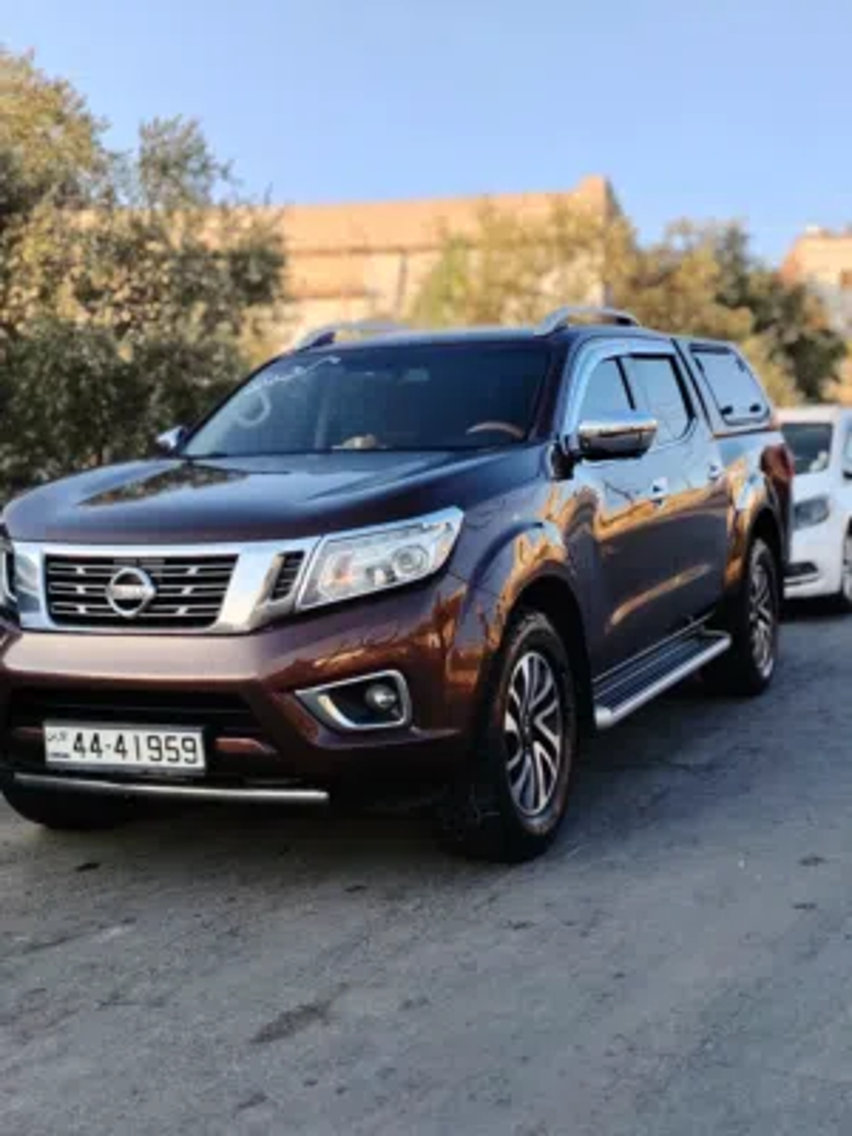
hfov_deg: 30.3
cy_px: 568
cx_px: 426
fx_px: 1575
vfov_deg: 39.7
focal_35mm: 48
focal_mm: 5.25
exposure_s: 1/196
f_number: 4
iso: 100
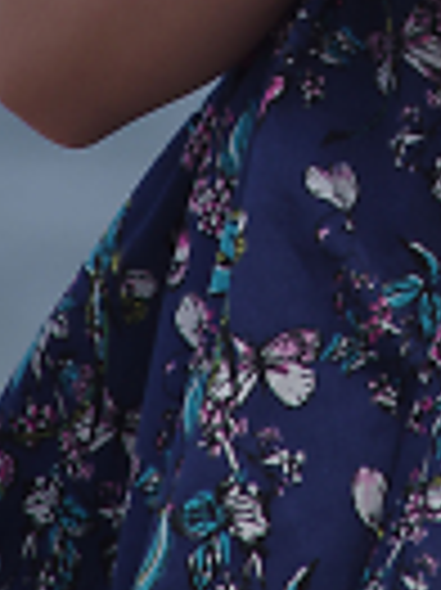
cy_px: -369
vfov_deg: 1.2
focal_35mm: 1719
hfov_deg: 0.9
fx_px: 29247
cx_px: 493
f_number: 13
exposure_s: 1/125
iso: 100
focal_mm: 260
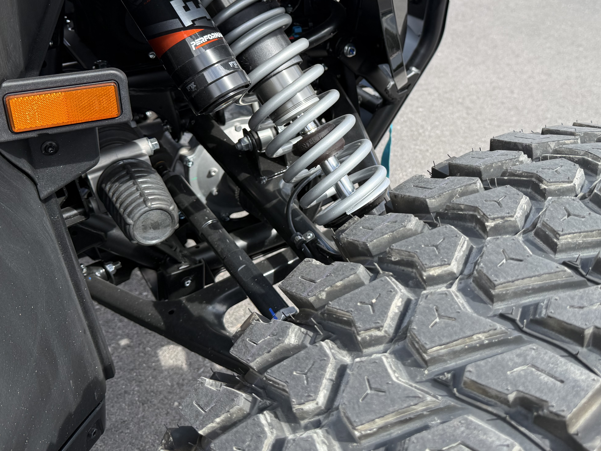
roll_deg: -0.5
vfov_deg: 40.1
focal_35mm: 35
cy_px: 144
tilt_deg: -23.5
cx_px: 377
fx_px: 608
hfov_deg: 52.1
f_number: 1.78
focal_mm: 6.76
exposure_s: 1/878
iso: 80
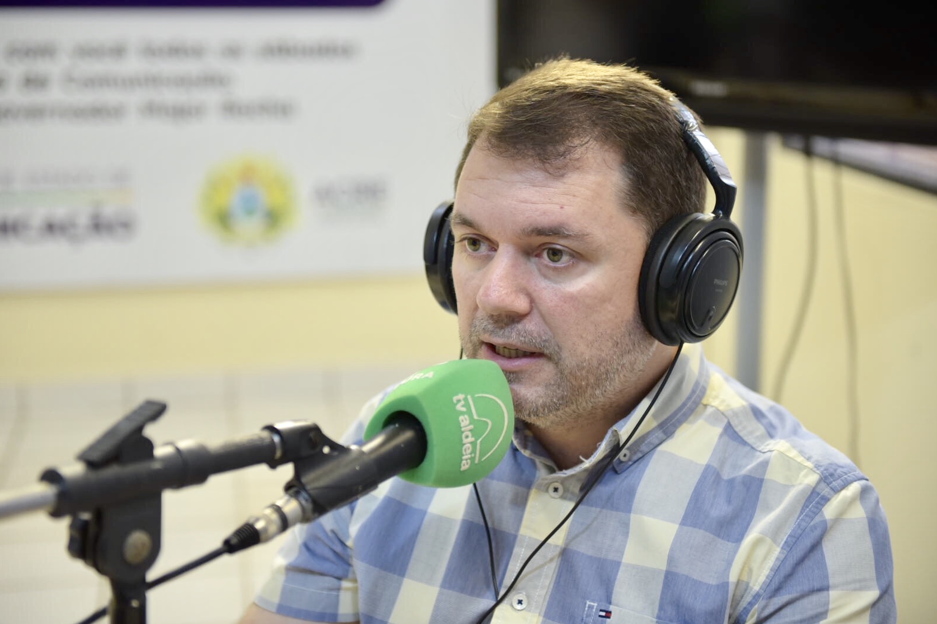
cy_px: 313
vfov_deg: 22.3
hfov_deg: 32.9
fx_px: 1588
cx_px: 465
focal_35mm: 61
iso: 1600
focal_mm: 60
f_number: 2.8
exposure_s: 1/200
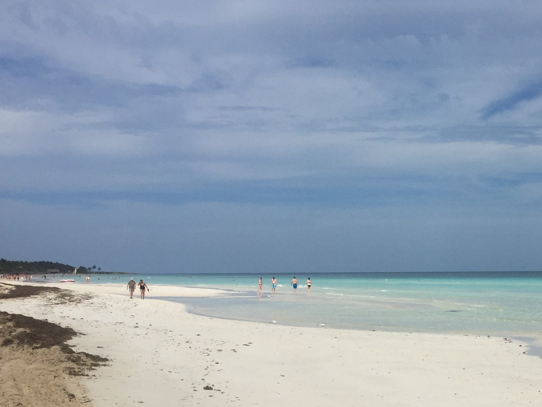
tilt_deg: +0.5
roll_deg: -1.3
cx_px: 454
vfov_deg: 25.1
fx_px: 908
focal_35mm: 58
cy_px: 258
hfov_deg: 32.1
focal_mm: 4.15
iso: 32
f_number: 2.2
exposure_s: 1/7937
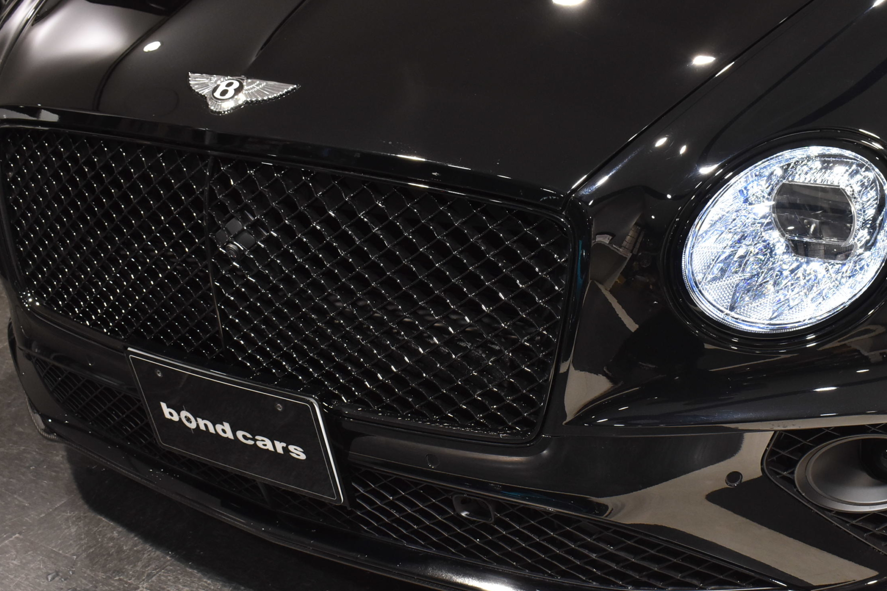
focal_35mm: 51
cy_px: 339
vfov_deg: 26.6
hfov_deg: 39.0
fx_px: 1248
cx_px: 508
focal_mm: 25
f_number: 8
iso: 1000
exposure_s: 1/40
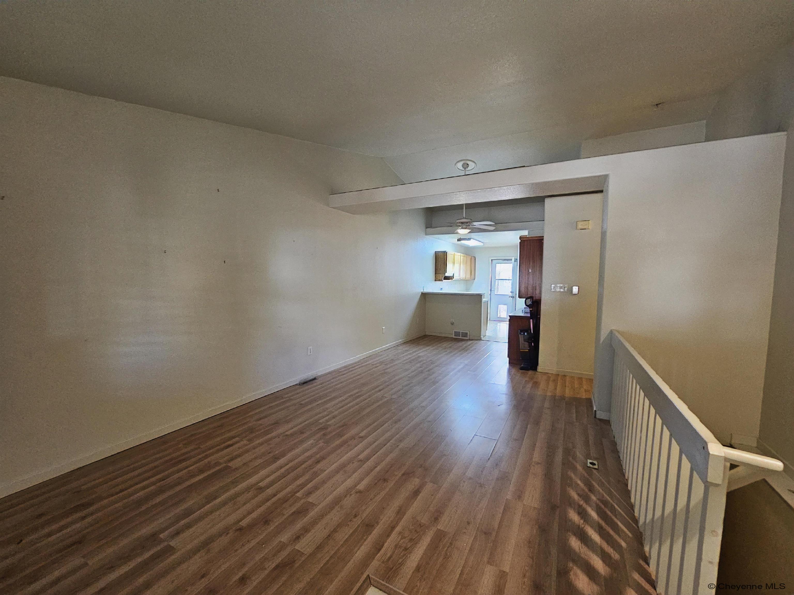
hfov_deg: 106.2
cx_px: 397
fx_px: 298
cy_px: 298
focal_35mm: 13
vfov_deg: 89.9
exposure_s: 1/30
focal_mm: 2.2
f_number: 2.2
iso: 320
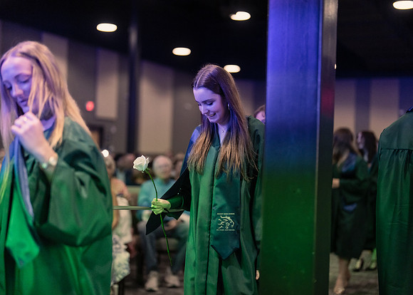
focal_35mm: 53
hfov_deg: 36.7
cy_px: 148
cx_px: 206
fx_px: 623
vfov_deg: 26.6
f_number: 1.2
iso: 1250
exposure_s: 1/500
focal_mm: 50
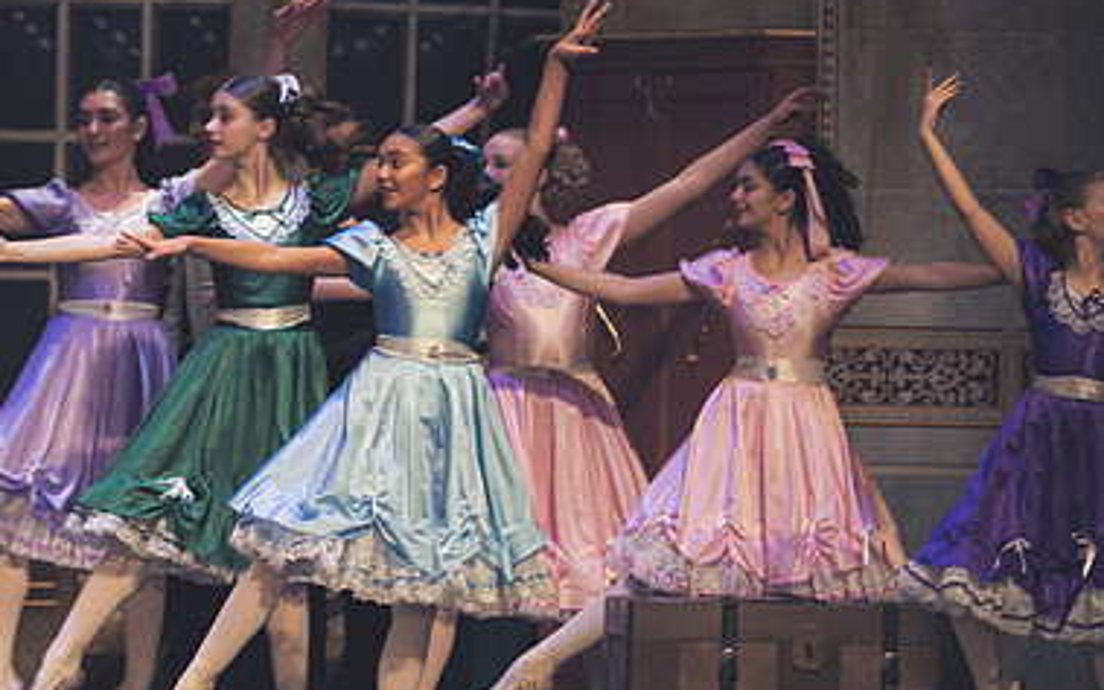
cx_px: 425
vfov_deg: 3.3
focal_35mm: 397
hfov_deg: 5.3
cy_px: 381
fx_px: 11947
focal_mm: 170
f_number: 2.8
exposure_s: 1/320
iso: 450
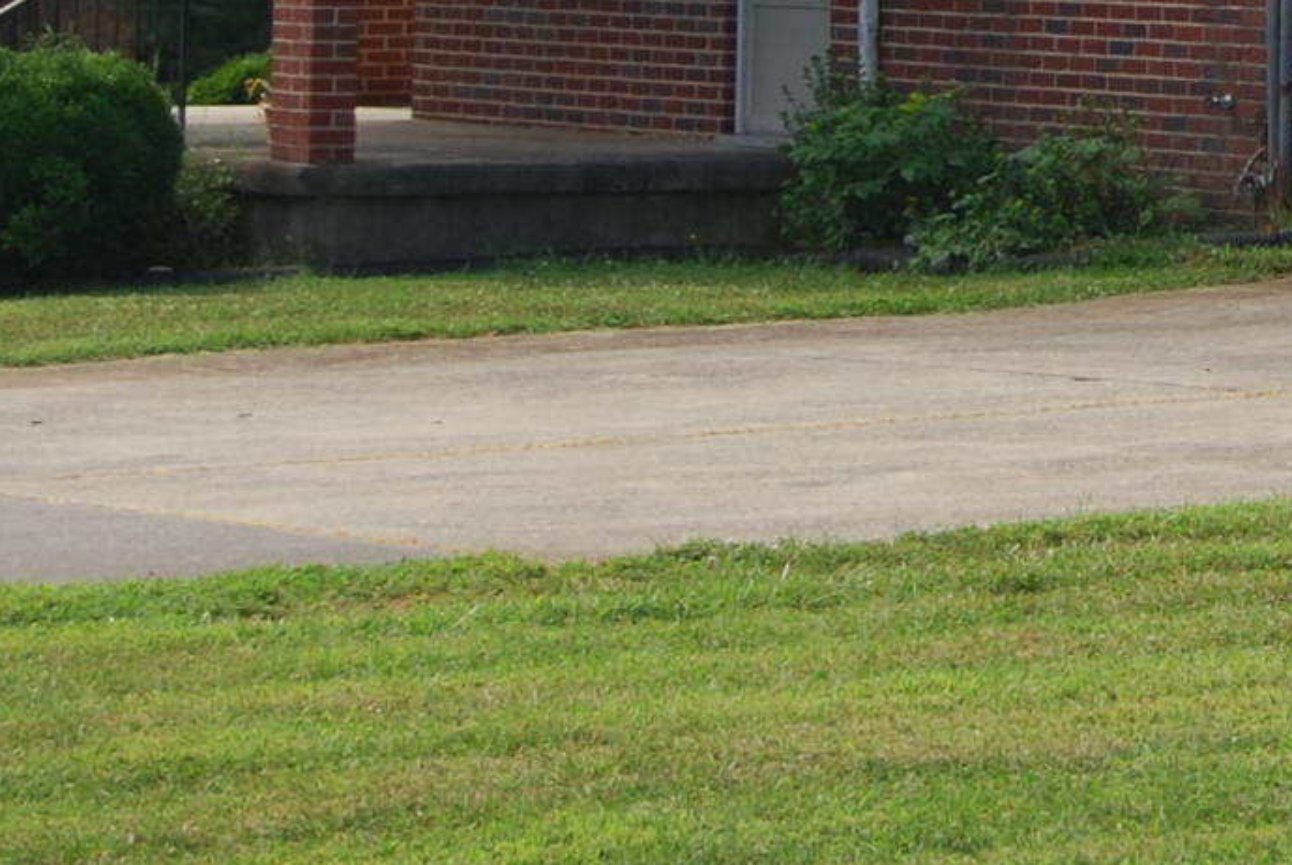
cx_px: 1996
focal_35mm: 228
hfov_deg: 8.8
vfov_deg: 5.9
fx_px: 8199
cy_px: -608
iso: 100
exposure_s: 1/160
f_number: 4.8
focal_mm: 35
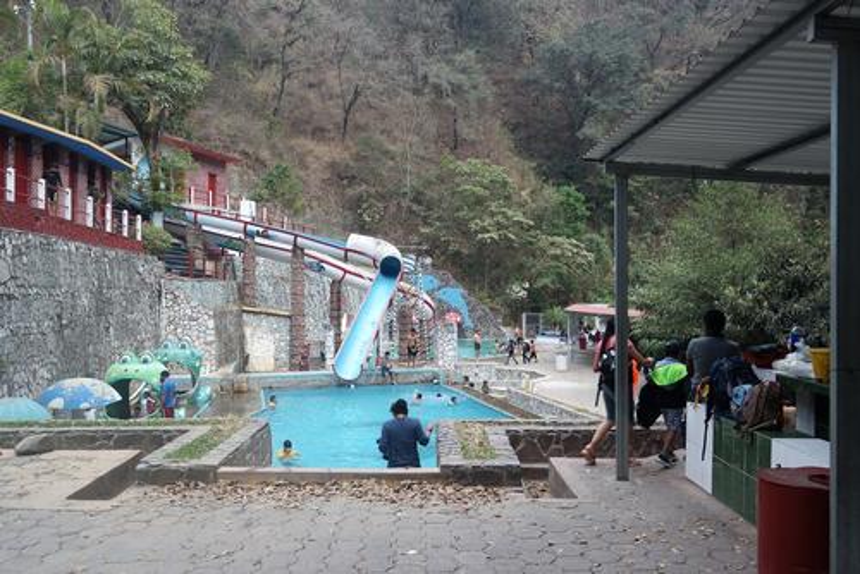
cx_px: 430
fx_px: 717
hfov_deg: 61.9
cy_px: 287
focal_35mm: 30
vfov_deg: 43.7
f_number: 3.5
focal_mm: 20
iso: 100
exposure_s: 1/100
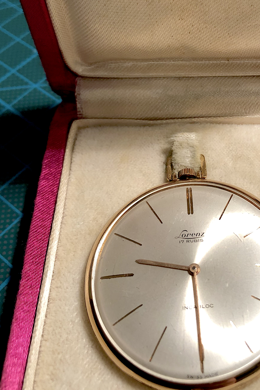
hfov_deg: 29.5
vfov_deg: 42.8
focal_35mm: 45
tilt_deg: -50.2
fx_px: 487
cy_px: 120
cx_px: 188
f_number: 1.8
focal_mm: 4
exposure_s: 1/20
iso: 40
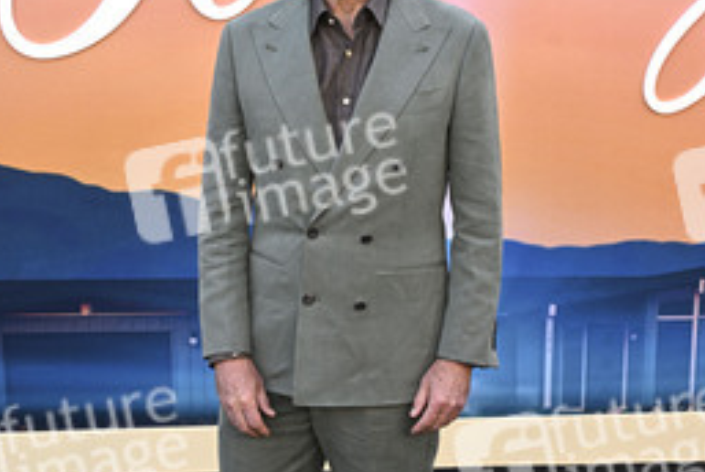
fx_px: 1431
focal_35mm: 73
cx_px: 346
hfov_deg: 27.7
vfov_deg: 18.7
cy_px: 316
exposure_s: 1/320
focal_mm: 47
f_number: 7.1
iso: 800
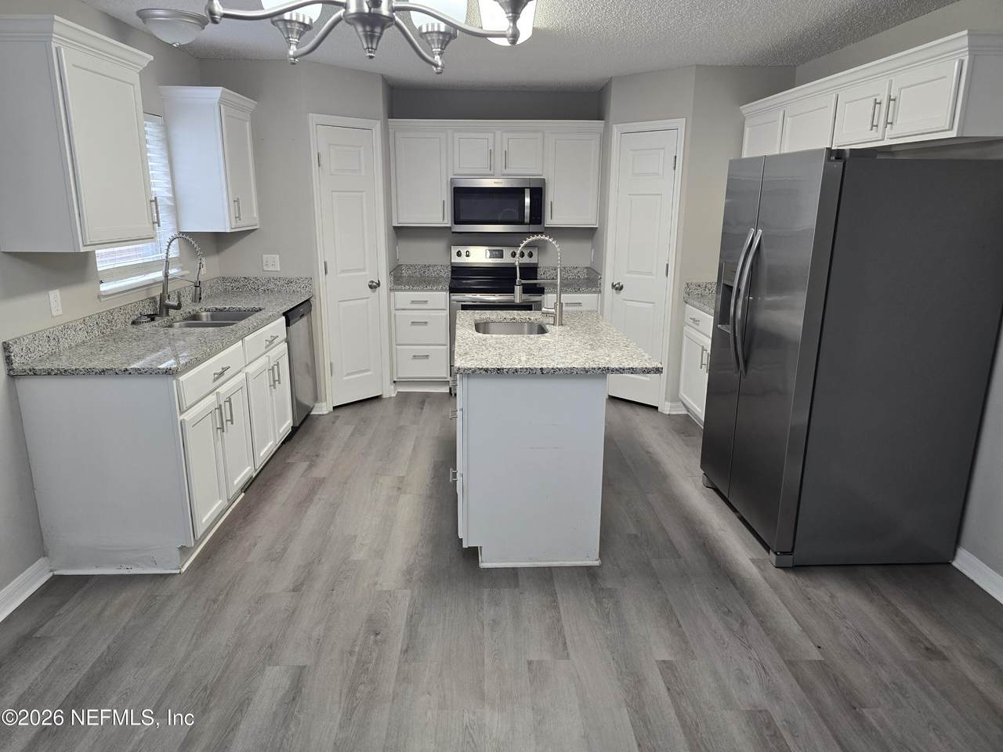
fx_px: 666
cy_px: 376
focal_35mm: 23
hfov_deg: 73.9
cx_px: 502
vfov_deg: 58.9
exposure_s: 1/120
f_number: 1.7
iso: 200
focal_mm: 6.3
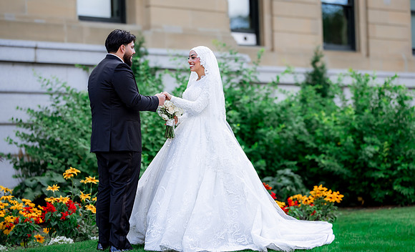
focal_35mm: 103
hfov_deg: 20.4
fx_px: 1154
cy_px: 106
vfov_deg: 12.5
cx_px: 219
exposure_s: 1/2000
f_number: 2
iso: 200
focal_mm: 95
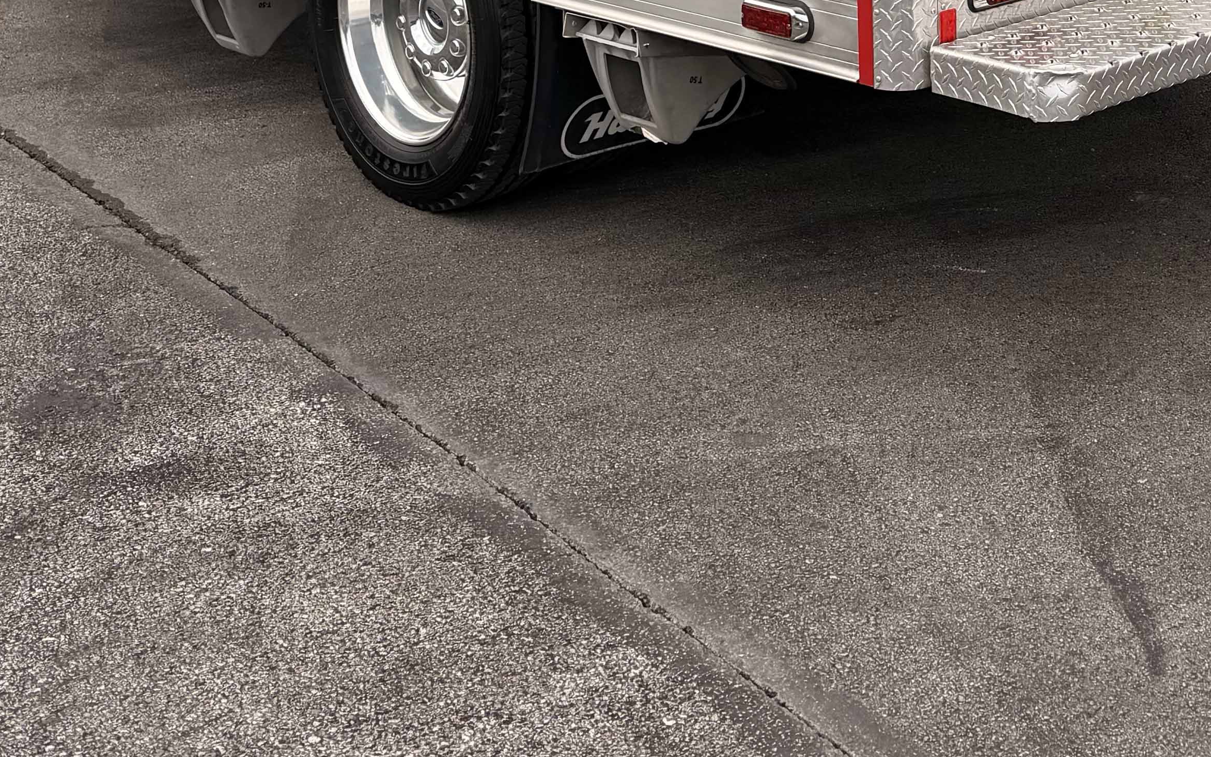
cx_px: 943
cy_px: -335
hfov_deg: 32.2
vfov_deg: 18.8
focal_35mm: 62
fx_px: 2046
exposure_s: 1/1770
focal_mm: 6.76
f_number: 1.78
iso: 80
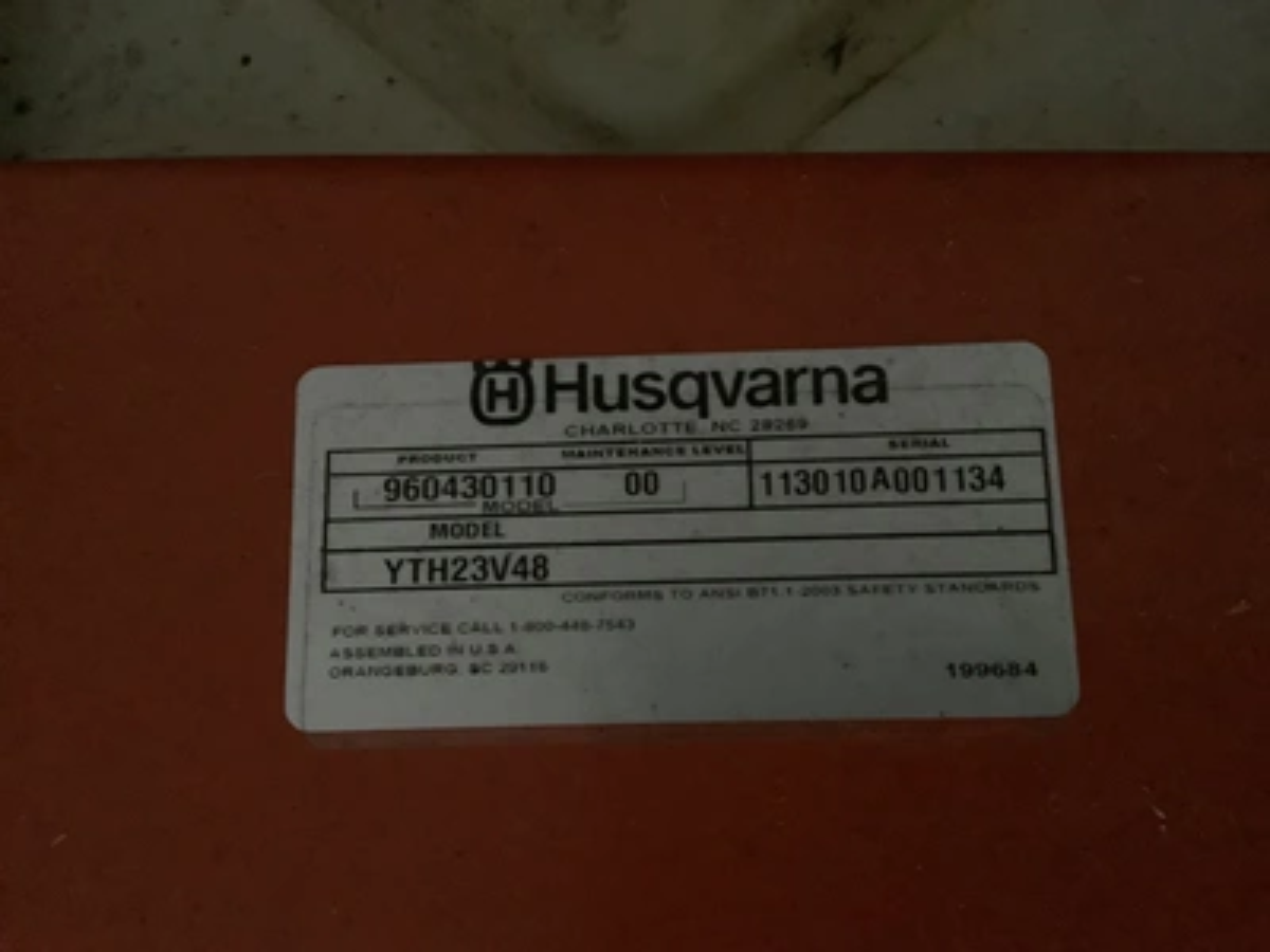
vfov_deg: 45.4
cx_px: 635
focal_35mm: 31
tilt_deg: -86.5
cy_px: 476
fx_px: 1137
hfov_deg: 58.4
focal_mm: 3.3
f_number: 2.4
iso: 800
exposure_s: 1/15
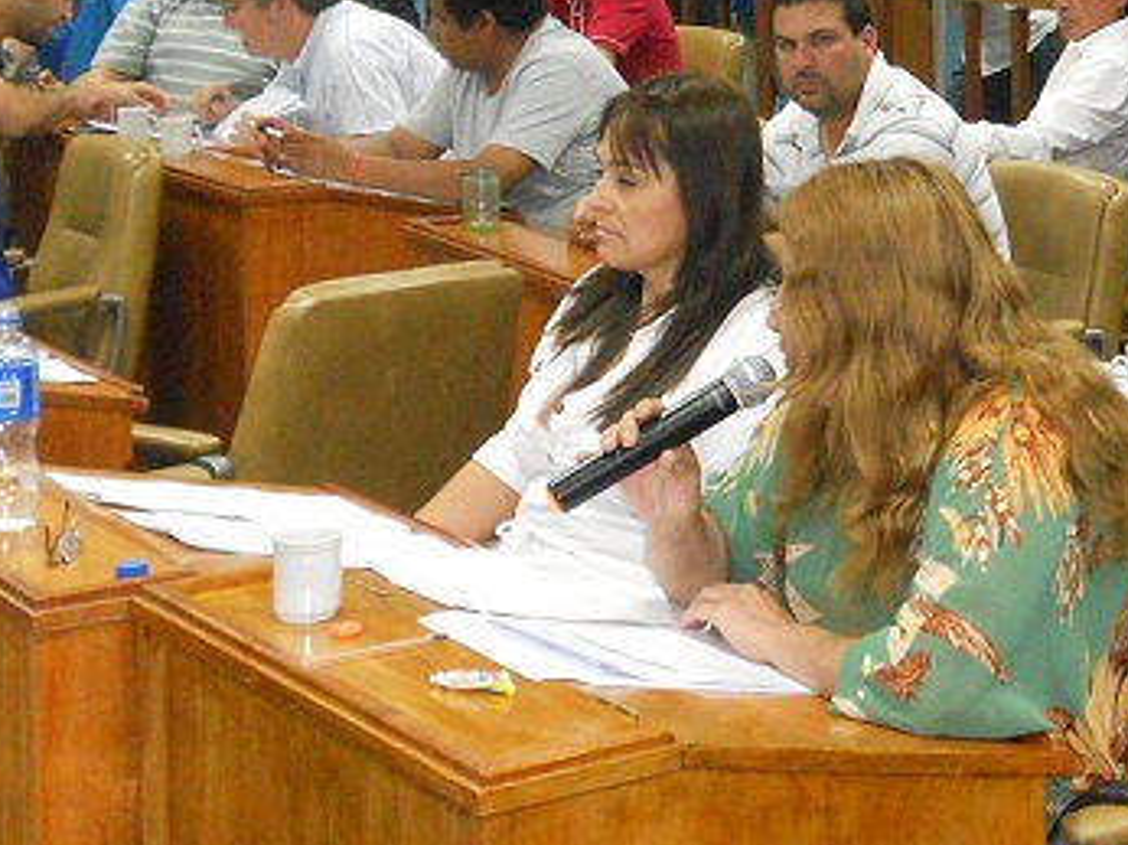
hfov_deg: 21.5
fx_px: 2833
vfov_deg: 16.7
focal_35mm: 87
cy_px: 39
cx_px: 1187
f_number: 3.9
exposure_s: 1/30
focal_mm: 6.9
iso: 500
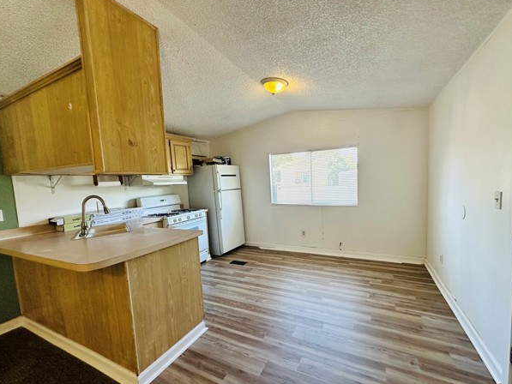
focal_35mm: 15
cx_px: 263
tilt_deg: -4.0
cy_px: 200
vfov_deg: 81.7
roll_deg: +2.5
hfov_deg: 98.1
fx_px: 222
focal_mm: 2.22
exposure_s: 1/120
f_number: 2.2
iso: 160
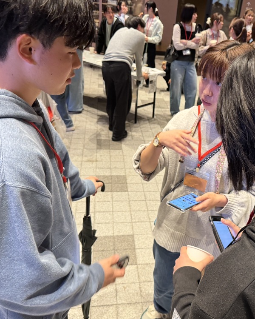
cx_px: 167
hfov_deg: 45.2
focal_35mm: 32
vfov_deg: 55.7
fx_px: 302
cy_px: 161
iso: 320
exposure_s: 1/60
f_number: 1.78
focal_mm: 6.76
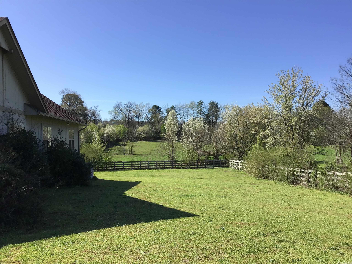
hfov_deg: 58.4
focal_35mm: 31
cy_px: 132
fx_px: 315
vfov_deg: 45.4
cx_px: 176
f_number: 2.4
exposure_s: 1/936
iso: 25
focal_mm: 3.3
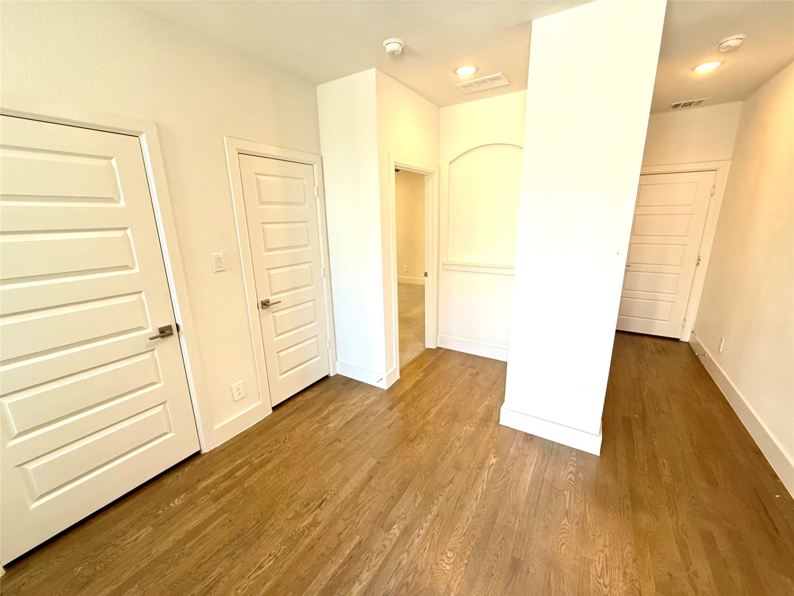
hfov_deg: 102.1
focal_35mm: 14
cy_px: 298
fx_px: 321
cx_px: 397
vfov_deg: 85.7
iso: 160
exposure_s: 1/120
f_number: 2.2
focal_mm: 2.22
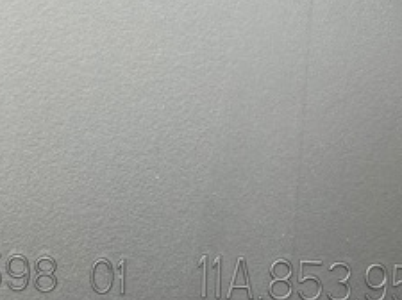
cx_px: 238
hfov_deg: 26.3
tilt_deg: -55.6
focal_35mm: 74
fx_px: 858
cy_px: 333
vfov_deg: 19.0
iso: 40
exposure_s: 1/121
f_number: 1.6
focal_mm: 4.2
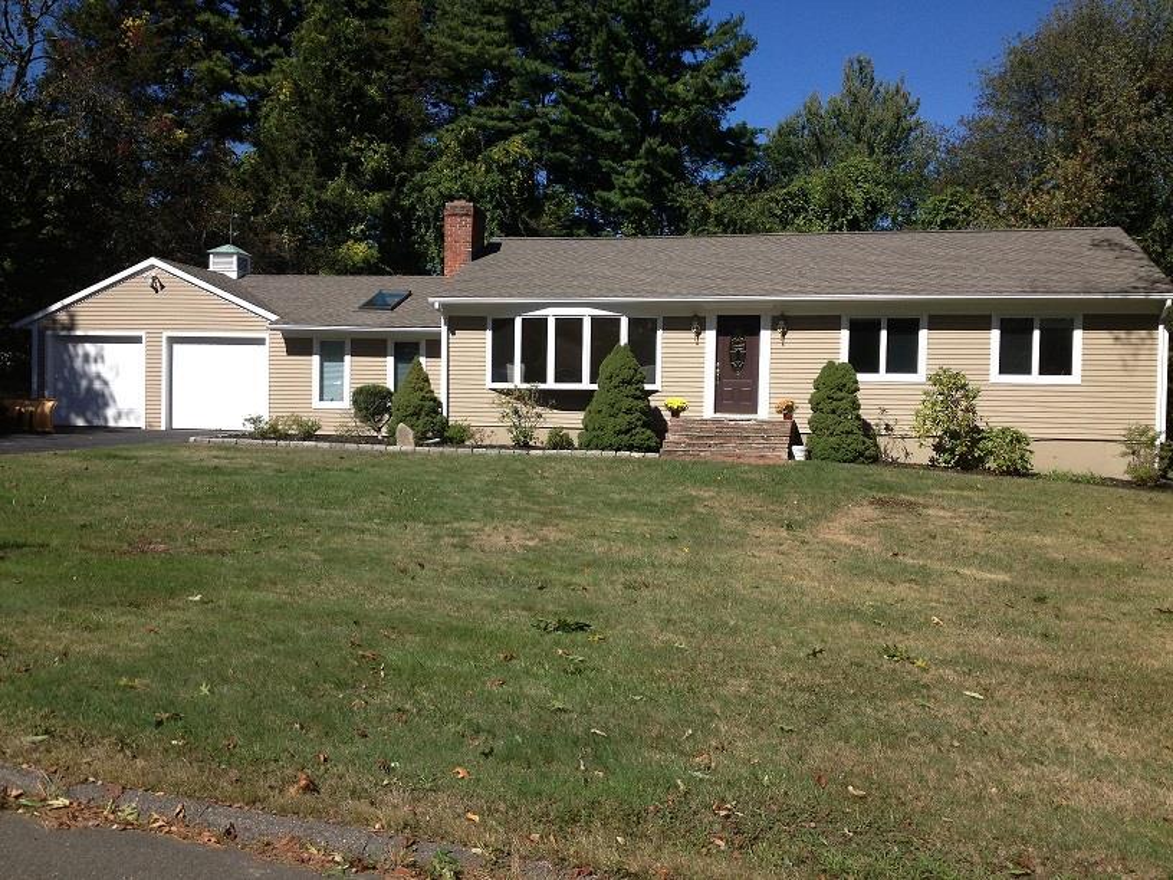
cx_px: 586
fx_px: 1186
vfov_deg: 40.7
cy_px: 440
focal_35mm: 35
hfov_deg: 52.6
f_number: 2.4
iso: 50
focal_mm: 4.28
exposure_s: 1/1623
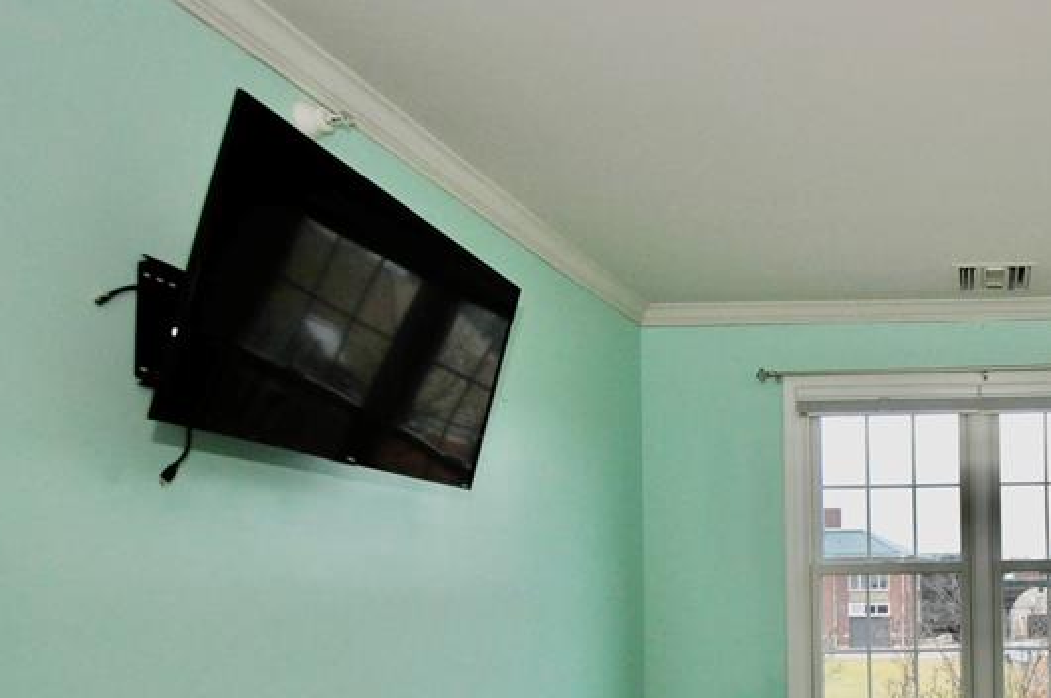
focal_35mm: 29
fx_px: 846
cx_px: 984
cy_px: 531
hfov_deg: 53.9
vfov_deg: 43.3
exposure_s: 1/125
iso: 1000
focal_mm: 10
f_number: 4
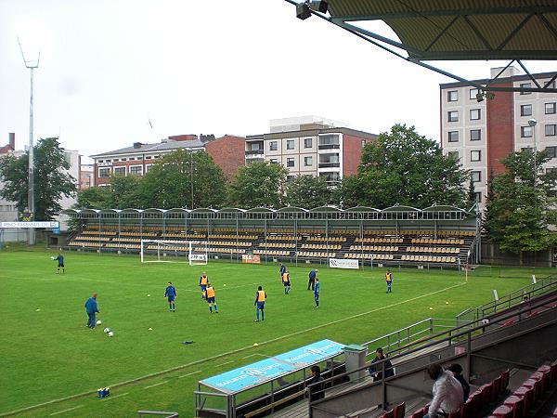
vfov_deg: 37.7
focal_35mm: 38
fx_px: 611
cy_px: 209
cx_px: 278
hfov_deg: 49.0
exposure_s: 1/80
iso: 100
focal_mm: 6.3
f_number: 3.1
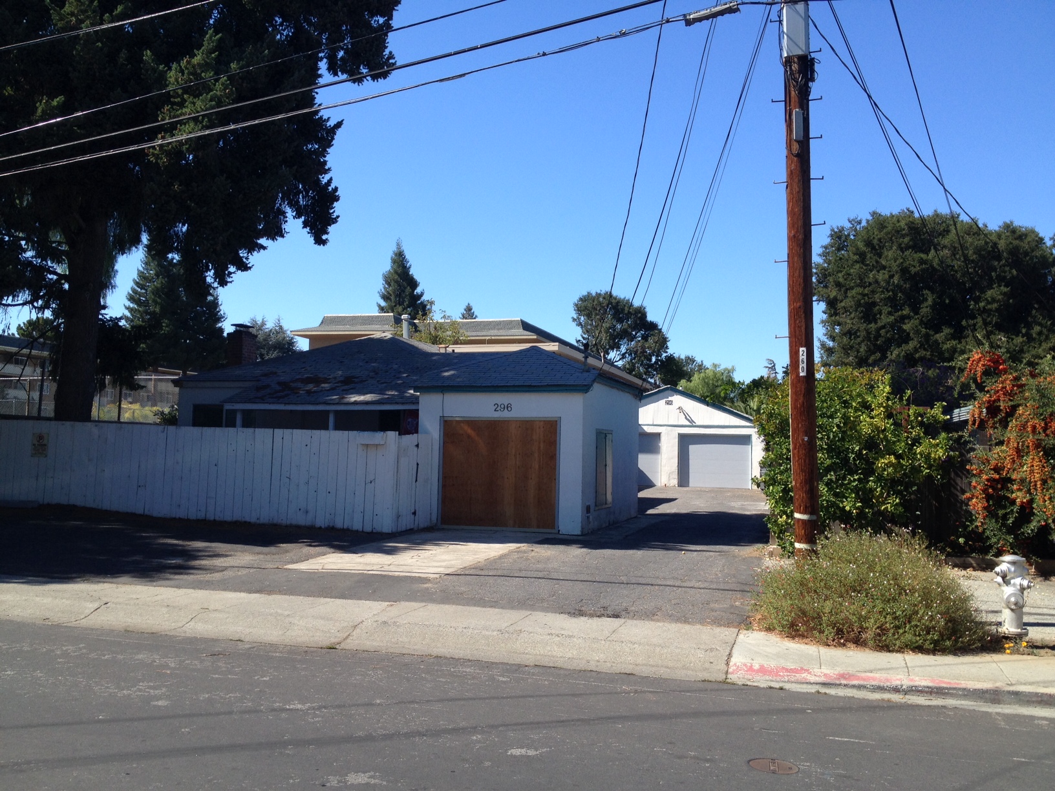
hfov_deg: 52.6
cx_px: 528
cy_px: 396
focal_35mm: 35
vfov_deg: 40.7
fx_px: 1067
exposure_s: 1/951
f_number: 2.4
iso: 50
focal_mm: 4.28
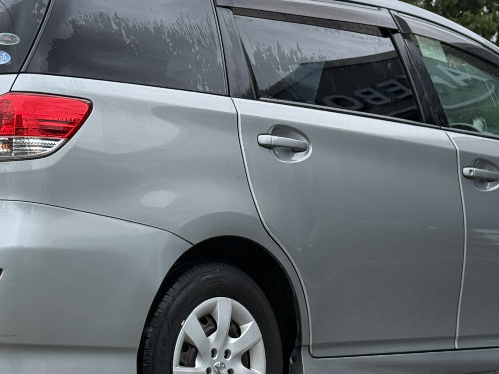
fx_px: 1615
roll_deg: -1.0
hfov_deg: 17.5
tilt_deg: +1.7
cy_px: 183
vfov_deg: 13.2
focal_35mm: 112
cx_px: 194
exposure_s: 1/1041
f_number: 1.78
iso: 80
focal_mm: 6.76
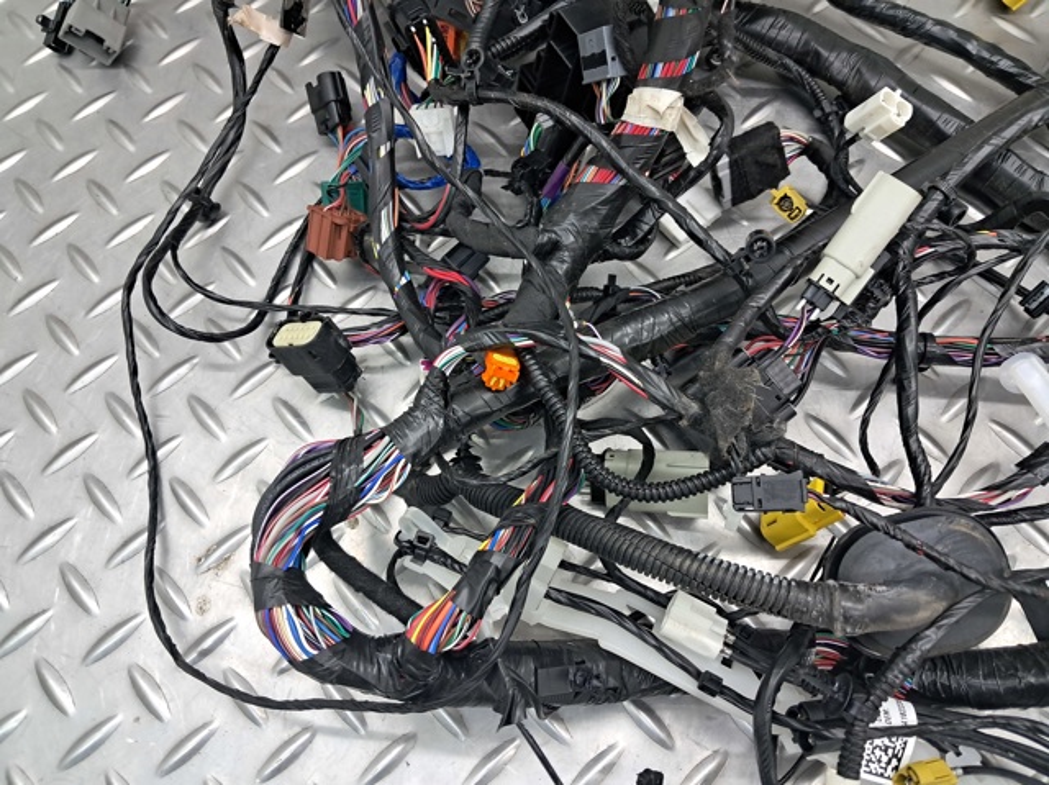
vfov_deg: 51.3
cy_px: 392
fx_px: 818
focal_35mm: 27
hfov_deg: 65.4
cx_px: 524
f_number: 1.8
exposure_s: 1/50
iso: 160
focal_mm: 4
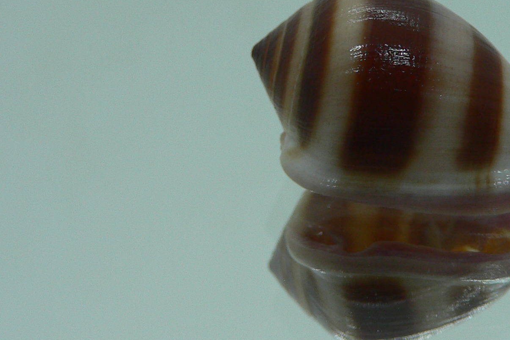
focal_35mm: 61
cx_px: 407
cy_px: 129
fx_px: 864
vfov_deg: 22.2
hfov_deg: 32.0
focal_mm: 4.6
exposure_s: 1/60
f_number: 2.8
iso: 80
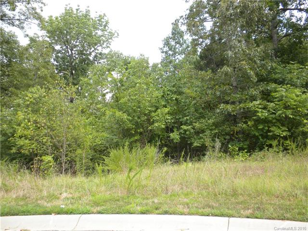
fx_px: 329
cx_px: 154
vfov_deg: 38.7
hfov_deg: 50.1
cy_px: 116
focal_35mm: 37
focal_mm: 6.6
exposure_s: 1/170
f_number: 3.5
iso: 64
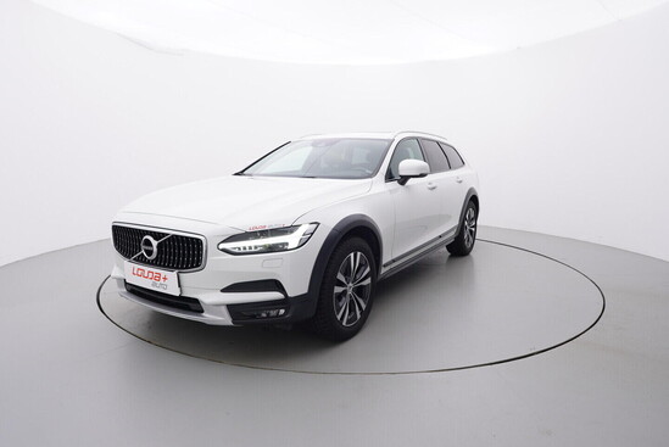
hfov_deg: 77.3
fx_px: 418
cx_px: 334
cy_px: 224
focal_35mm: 22
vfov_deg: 56.2
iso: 200
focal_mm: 15
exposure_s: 1/80
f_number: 5
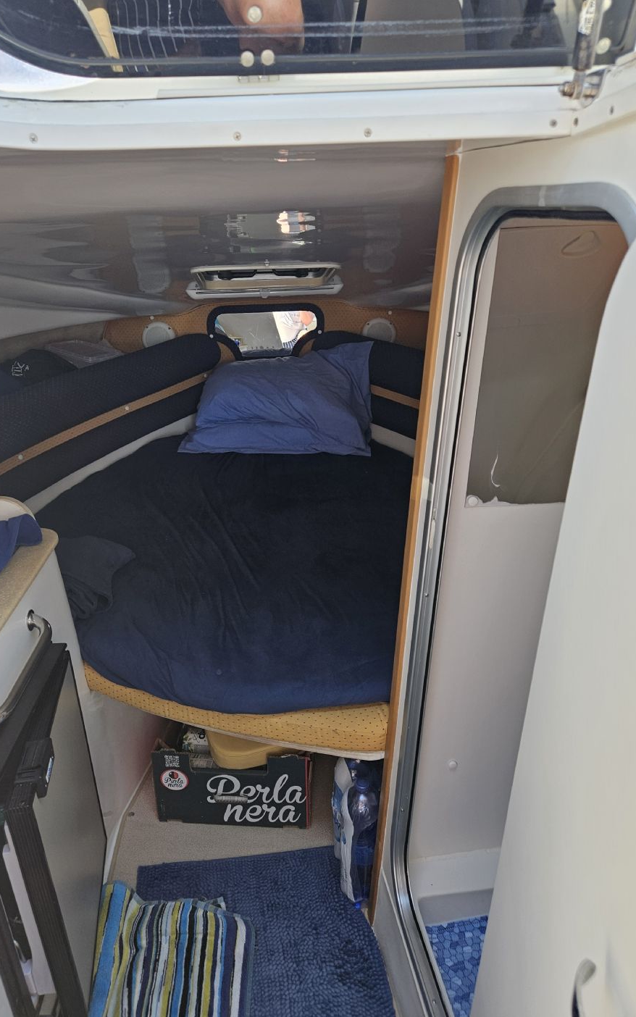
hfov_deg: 49.1
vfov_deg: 72.5
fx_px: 693
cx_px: 267
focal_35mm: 25
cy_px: 498
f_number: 1.8
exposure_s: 1/190
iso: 50
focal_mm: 5.4
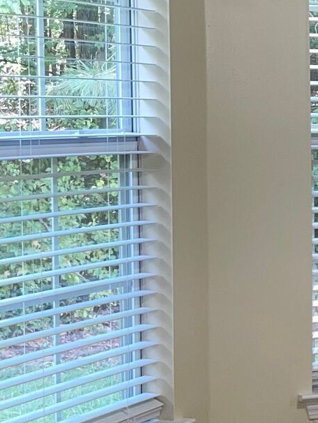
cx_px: 569
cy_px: 154
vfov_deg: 20.6
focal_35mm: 95
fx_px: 1163
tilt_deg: -1.9
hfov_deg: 13.9
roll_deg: +0.2
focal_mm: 5.1
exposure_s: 1/26
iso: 40
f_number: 1.6
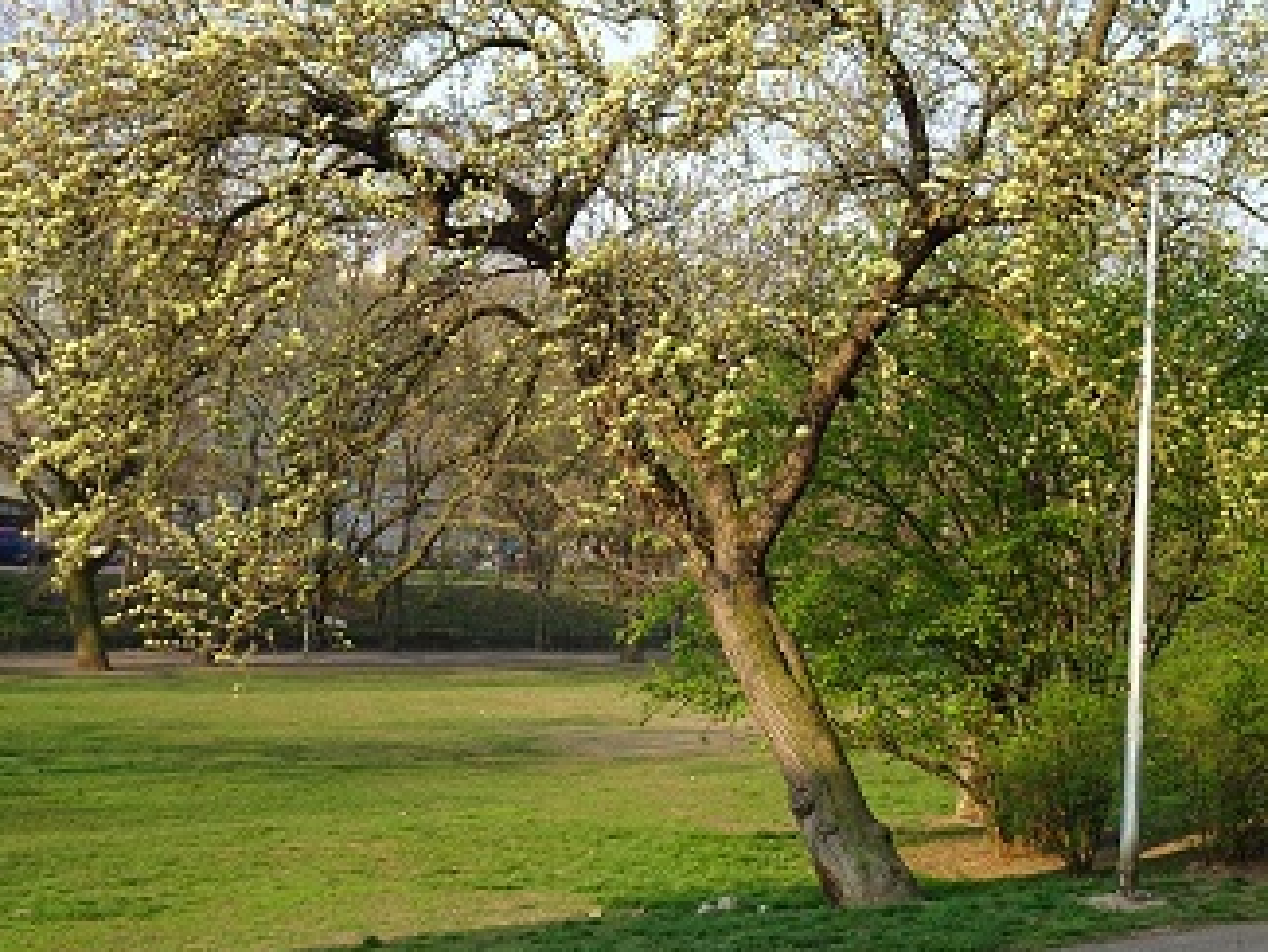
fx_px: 2162
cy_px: 449
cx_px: 628
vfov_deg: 24.8
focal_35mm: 59
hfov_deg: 32.7
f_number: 4.5
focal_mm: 8.18
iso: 80
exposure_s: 1/125
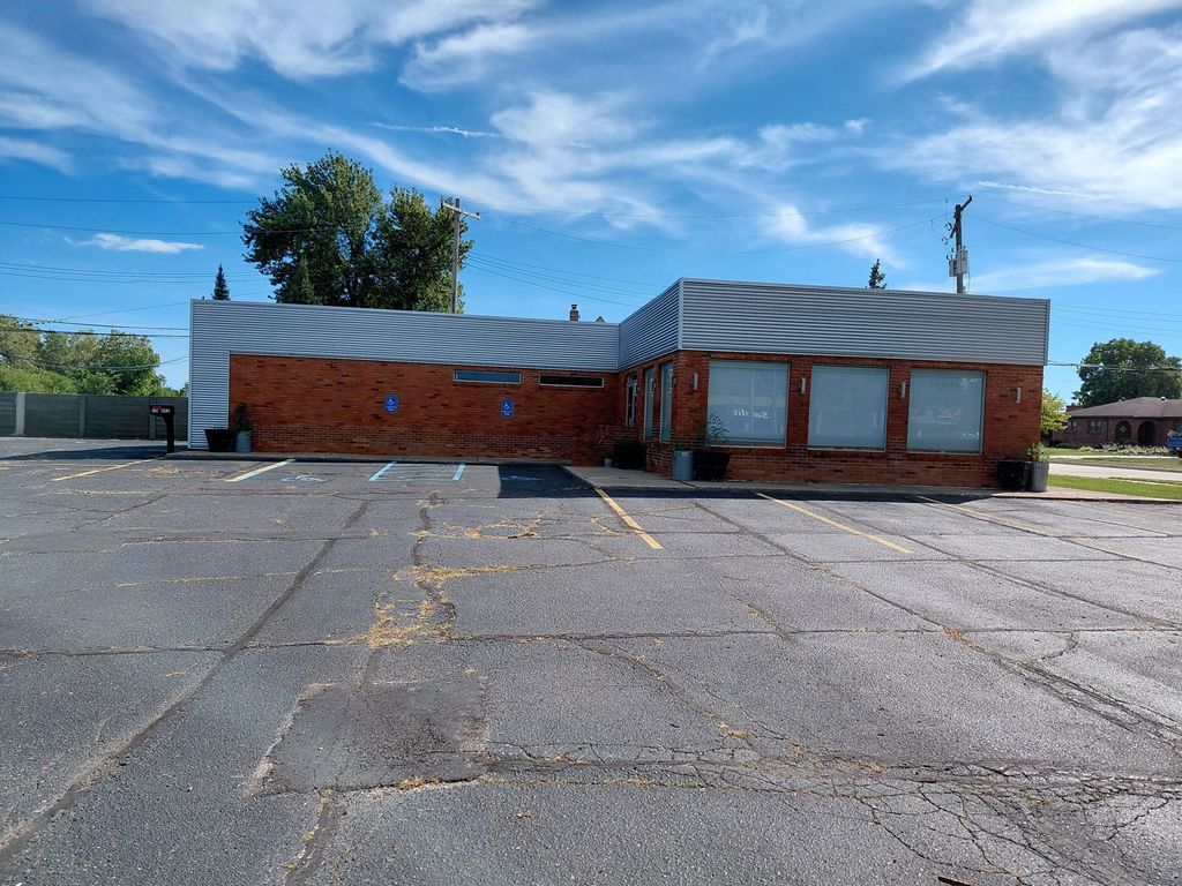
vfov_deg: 54.9
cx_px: 591
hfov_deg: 69.4
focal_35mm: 25
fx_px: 854
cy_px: 443
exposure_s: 1/2769
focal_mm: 4.69
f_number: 1.8
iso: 50
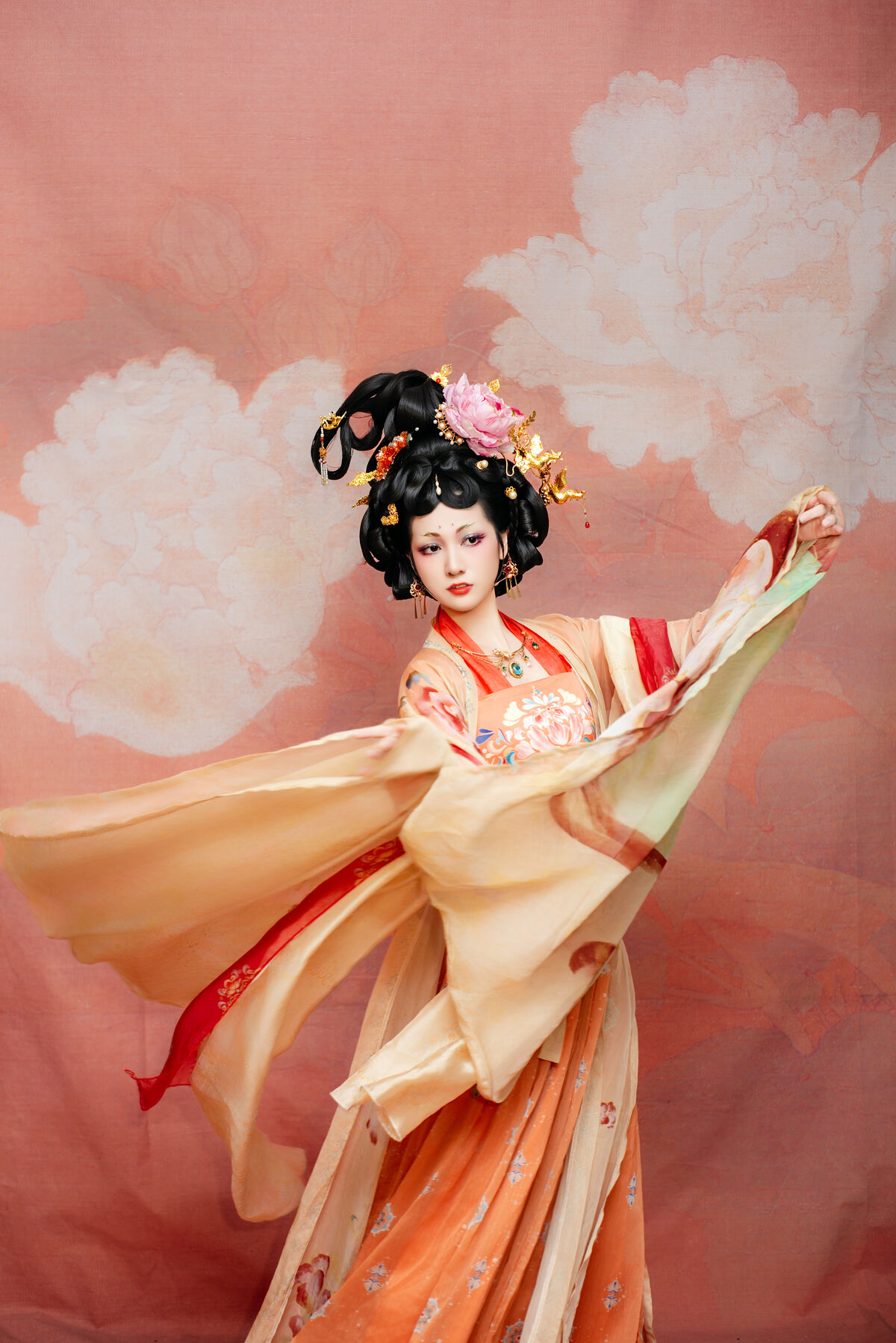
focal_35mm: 49
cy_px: 672
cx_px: 448
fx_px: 1829
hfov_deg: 27.5
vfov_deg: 40.3
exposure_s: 1/160
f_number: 2.8
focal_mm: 50
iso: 100
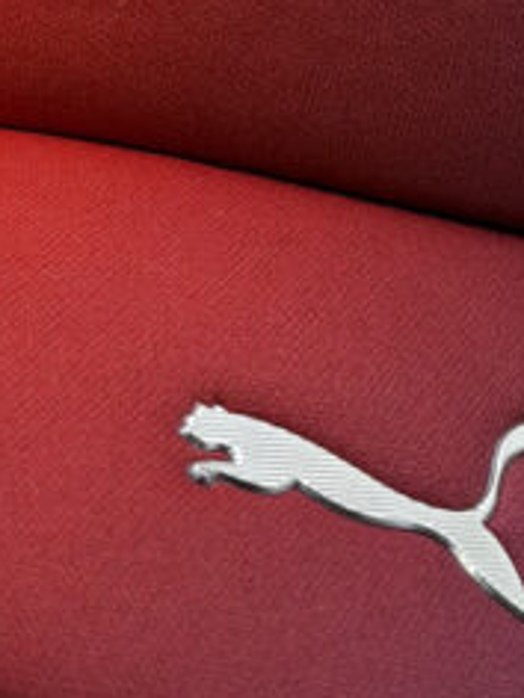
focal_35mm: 163
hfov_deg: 9.0
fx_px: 3290
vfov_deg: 11.9
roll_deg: -1.8
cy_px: -53
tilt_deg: -5.8
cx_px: 595
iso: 50
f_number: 1.78
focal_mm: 6.76
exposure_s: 1/122
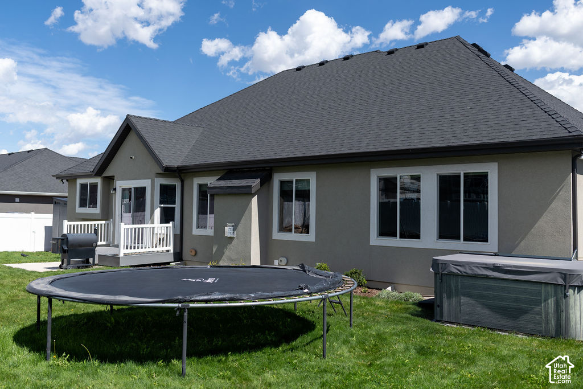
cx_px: 292
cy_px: 194
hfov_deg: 54.4
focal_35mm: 35
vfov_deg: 37.9
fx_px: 567
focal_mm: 35
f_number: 4.5
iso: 125
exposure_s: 1/1000
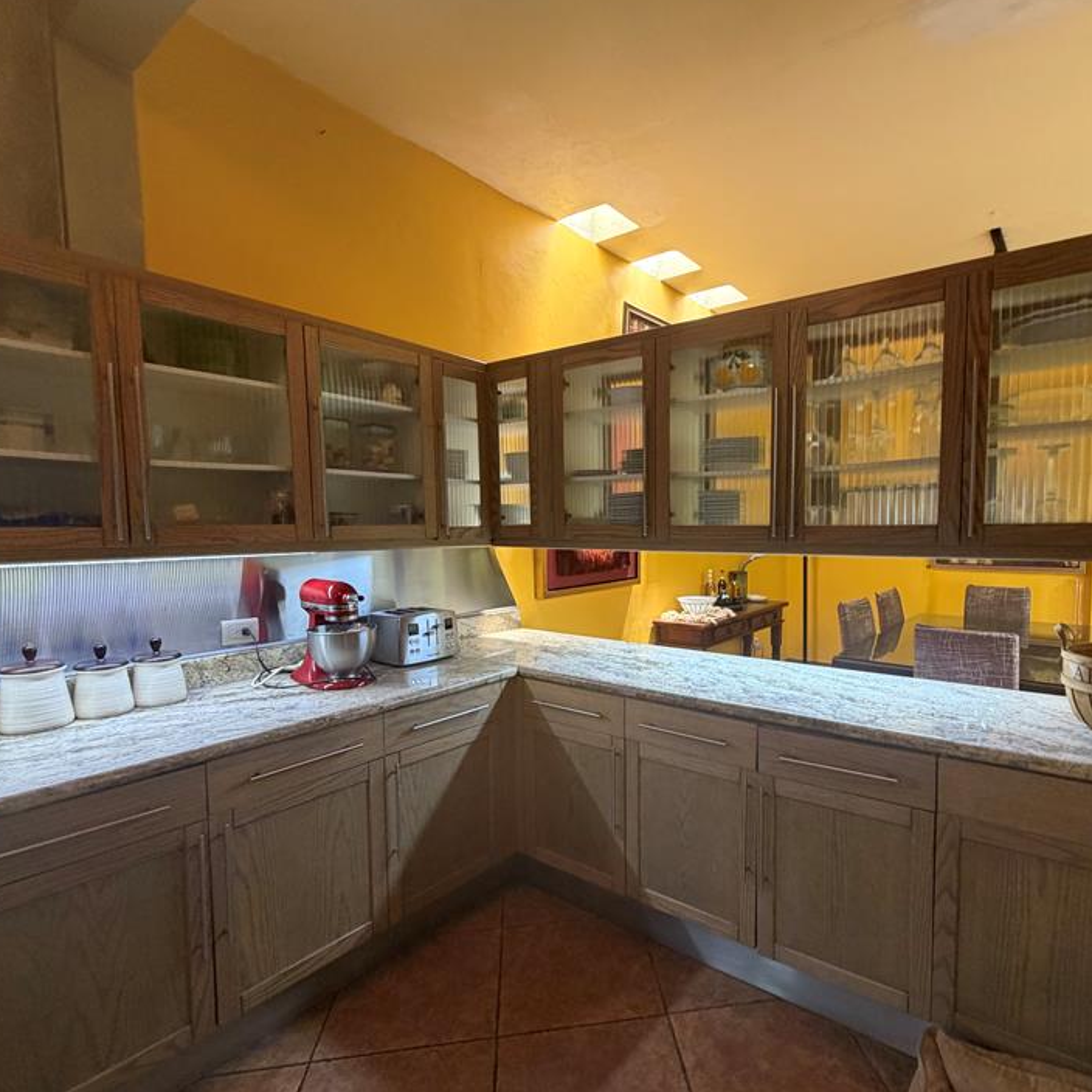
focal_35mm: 18
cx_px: 624
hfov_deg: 80.2
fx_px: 642
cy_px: 574
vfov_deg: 80.7
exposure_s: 1/60
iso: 250
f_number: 2.2
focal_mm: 2.22
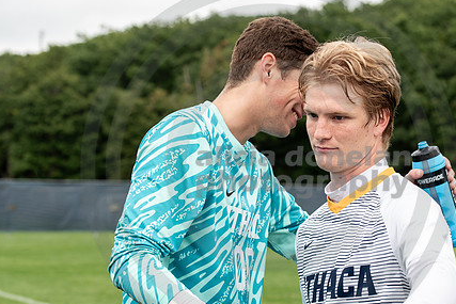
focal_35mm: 96
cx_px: 270
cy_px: 168
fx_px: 1216
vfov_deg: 14.3
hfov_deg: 21.2
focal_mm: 70
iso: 320
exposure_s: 1/320
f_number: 4.5
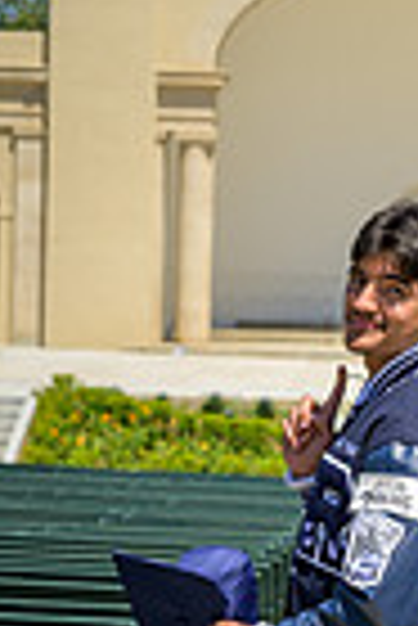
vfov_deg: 13.5
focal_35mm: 152
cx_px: 373
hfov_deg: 9.0
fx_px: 2641
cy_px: 450
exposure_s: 1/6400
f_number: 4
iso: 800
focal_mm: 47
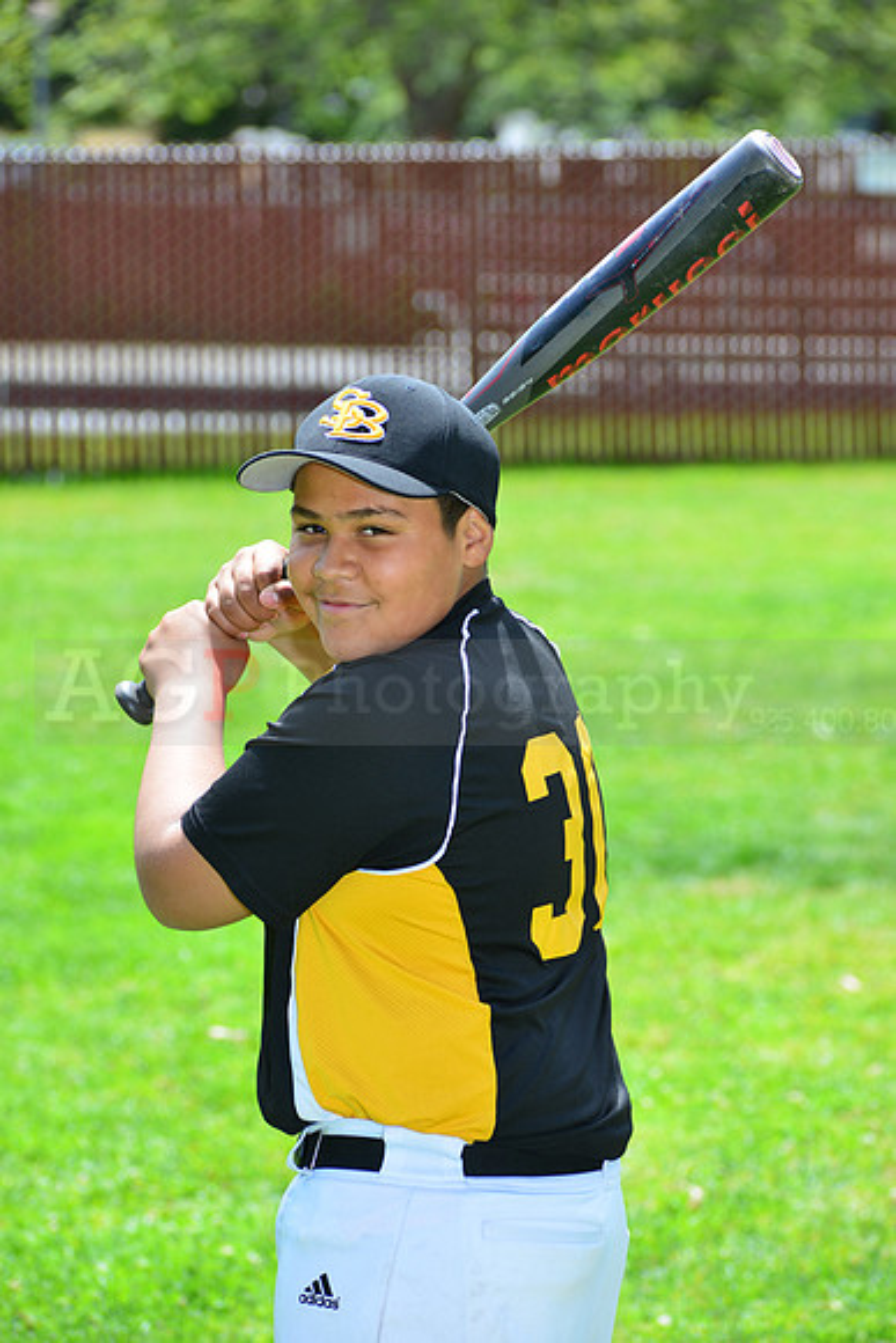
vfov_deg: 14.2
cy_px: 672
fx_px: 5410
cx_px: 448
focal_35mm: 145
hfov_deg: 9.5
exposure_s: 1/200
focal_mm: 145
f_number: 8
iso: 200
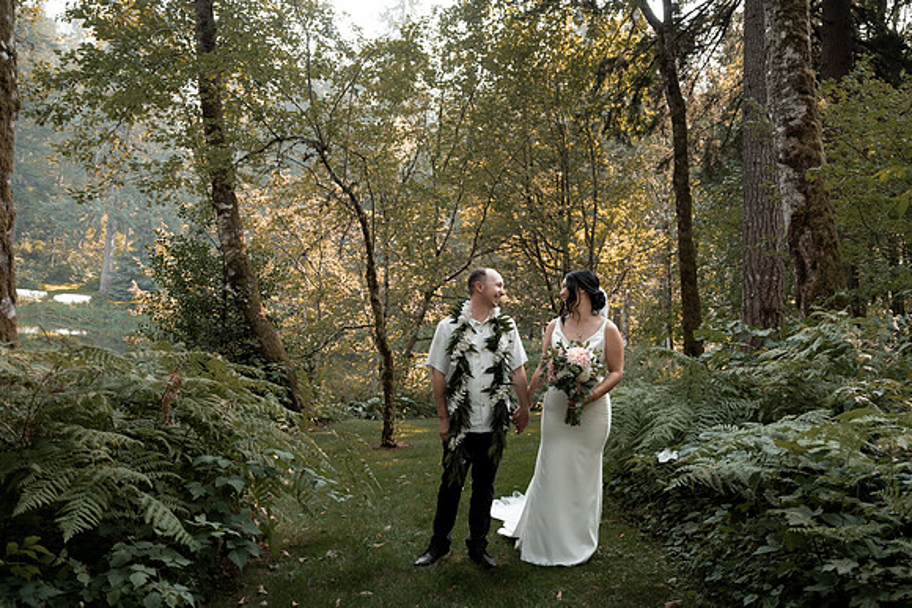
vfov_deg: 45.4
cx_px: 503
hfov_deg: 64.1
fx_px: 726
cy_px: 273
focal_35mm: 29
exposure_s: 1/800
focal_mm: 26
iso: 320
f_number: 2.8
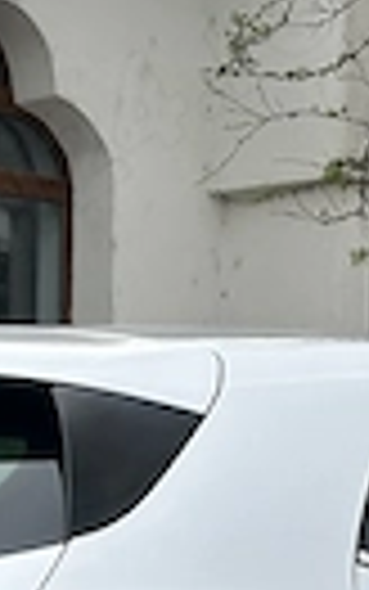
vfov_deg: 8.8
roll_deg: -2.2
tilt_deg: -3.9
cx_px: 360
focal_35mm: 233
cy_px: 923
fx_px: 3745
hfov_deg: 5.6
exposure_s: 1/785
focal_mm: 6.86
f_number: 1.78
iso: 64
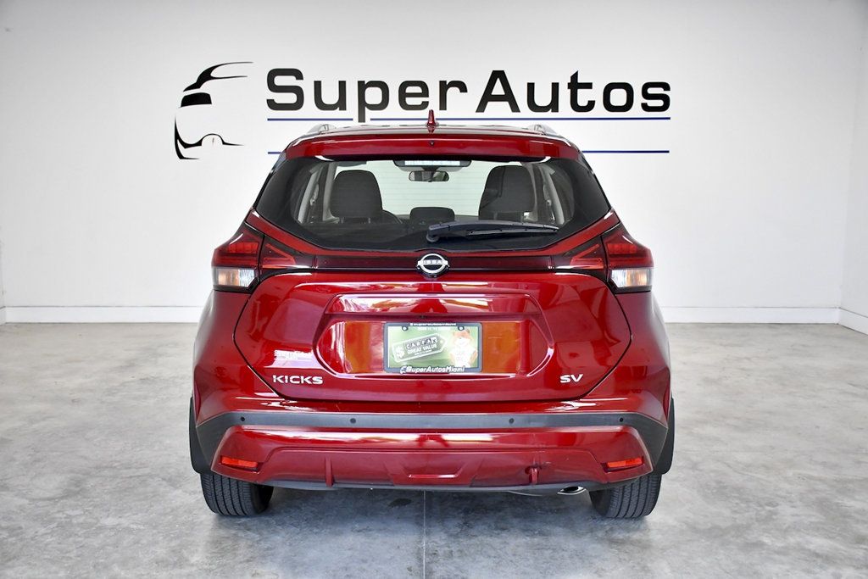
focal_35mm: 36
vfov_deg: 36.9
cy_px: 290
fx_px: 868
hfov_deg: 53.1
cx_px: 434
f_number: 3.8
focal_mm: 24
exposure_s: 1/800
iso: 2500
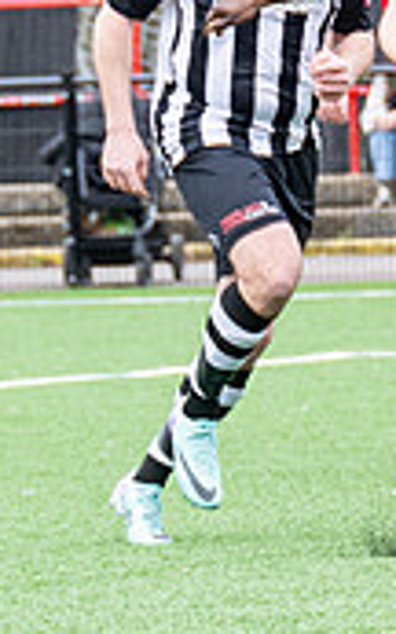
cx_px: 1108
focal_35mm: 684
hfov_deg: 1.9
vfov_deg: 3.1
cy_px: 317
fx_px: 11821
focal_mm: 88
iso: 800
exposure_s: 1/1000
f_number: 4
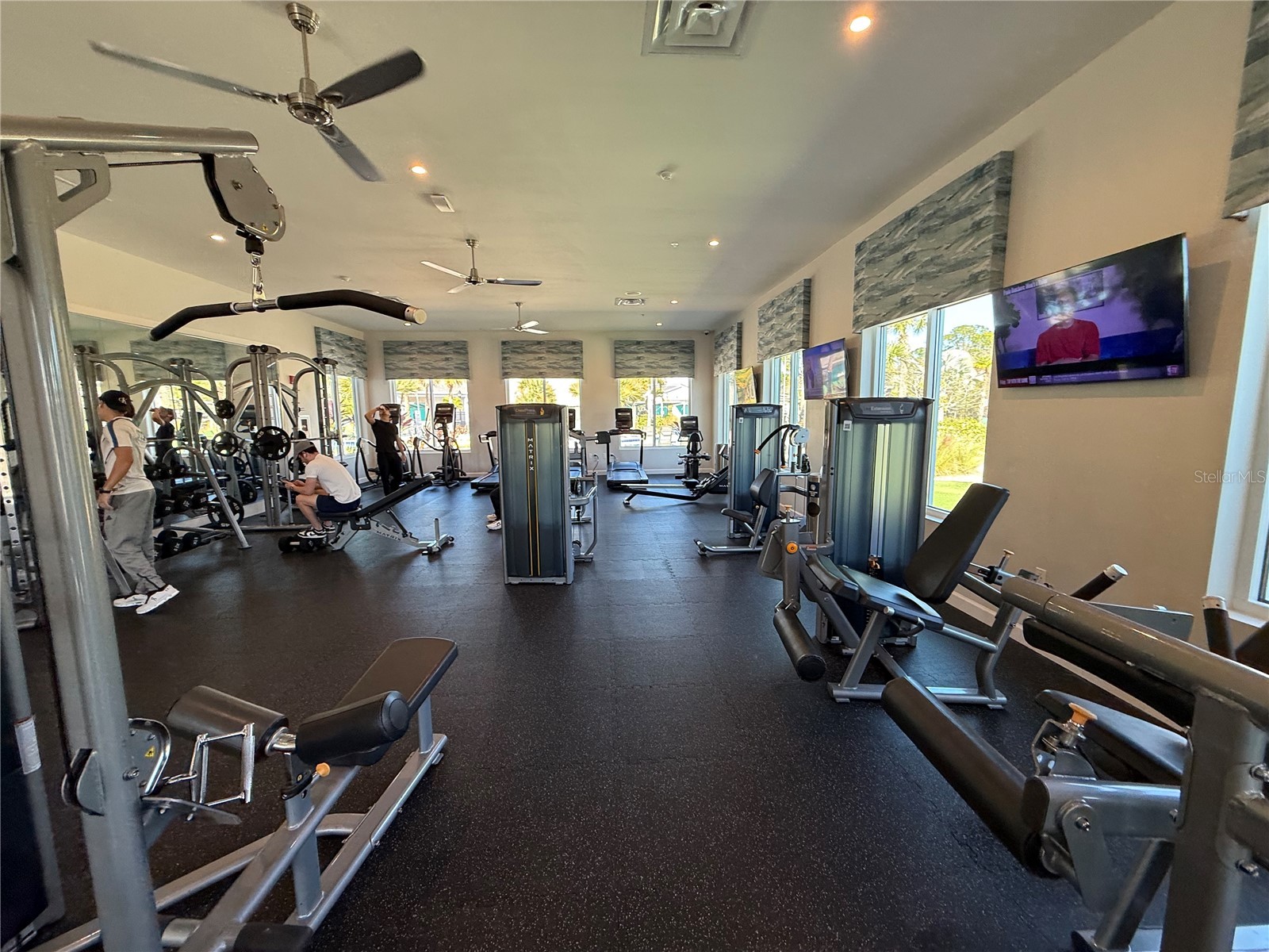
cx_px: 634
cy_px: 476
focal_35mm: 14
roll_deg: +1.1
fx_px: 513
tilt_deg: -12.3
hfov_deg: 102.1
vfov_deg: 85.7
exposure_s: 1/120
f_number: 2.2
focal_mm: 2.22
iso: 125
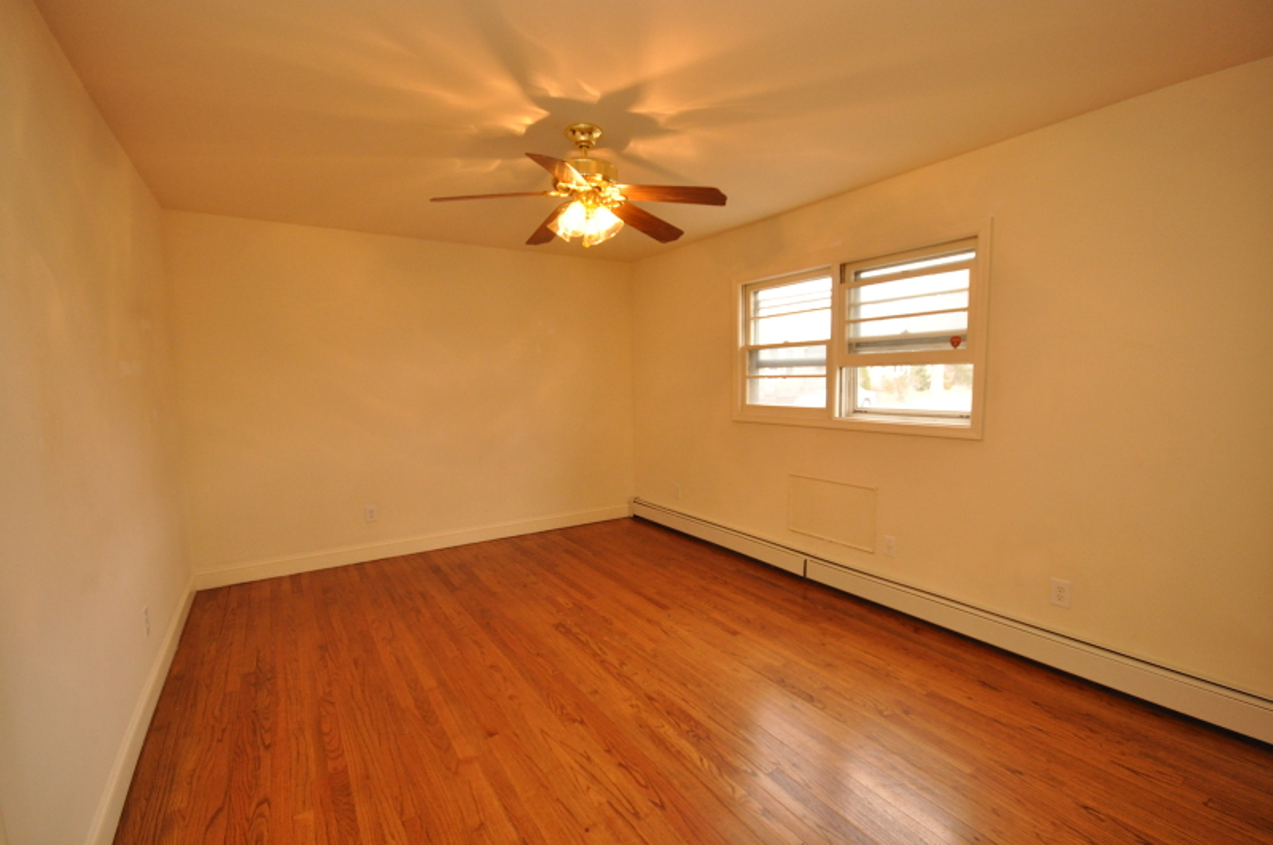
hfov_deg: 100.5
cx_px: 636
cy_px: 422
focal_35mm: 15
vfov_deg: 77.2
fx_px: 530
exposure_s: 1/60
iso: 1250
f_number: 6.3
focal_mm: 10
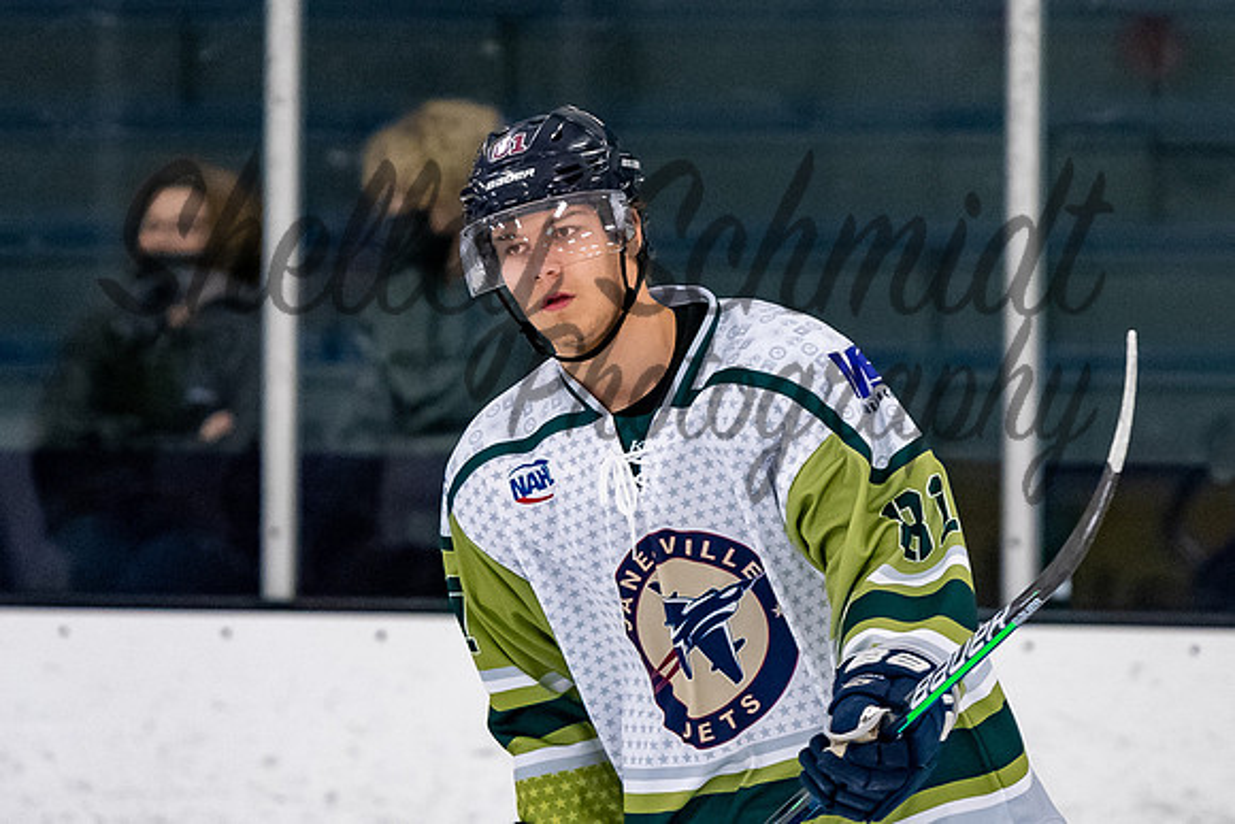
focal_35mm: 540
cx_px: 588
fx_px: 18534
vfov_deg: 2.5
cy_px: 224
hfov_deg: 3.8
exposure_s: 1/800
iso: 2000
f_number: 3.2
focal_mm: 200
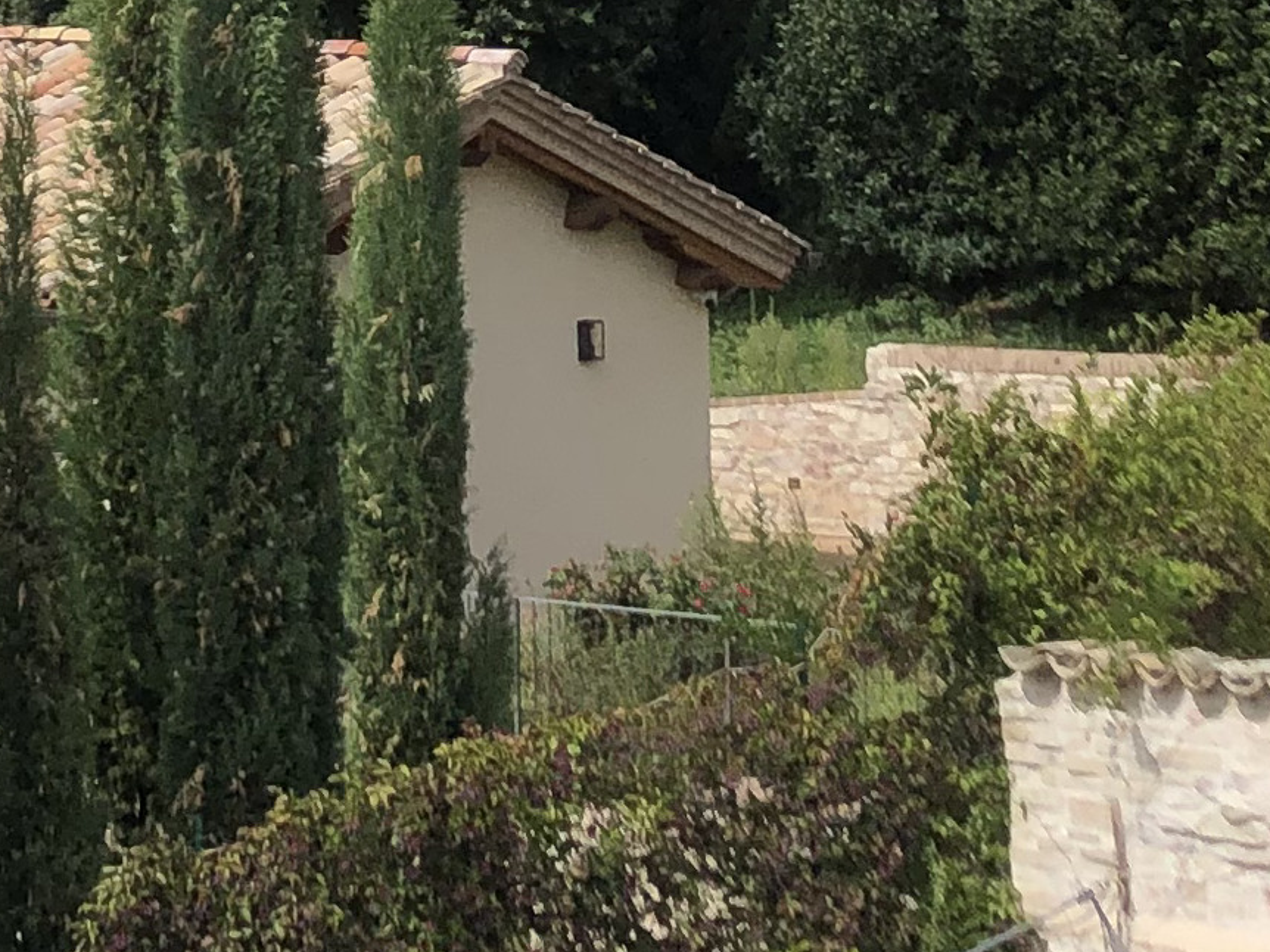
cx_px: 333
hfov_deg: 15.1
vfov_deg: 11.0
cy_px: -483
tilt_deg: +5.0
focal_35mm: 130
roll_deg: +0.7
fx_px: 4768
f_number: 1.8
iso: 20
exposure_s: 1/2288
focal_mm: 4
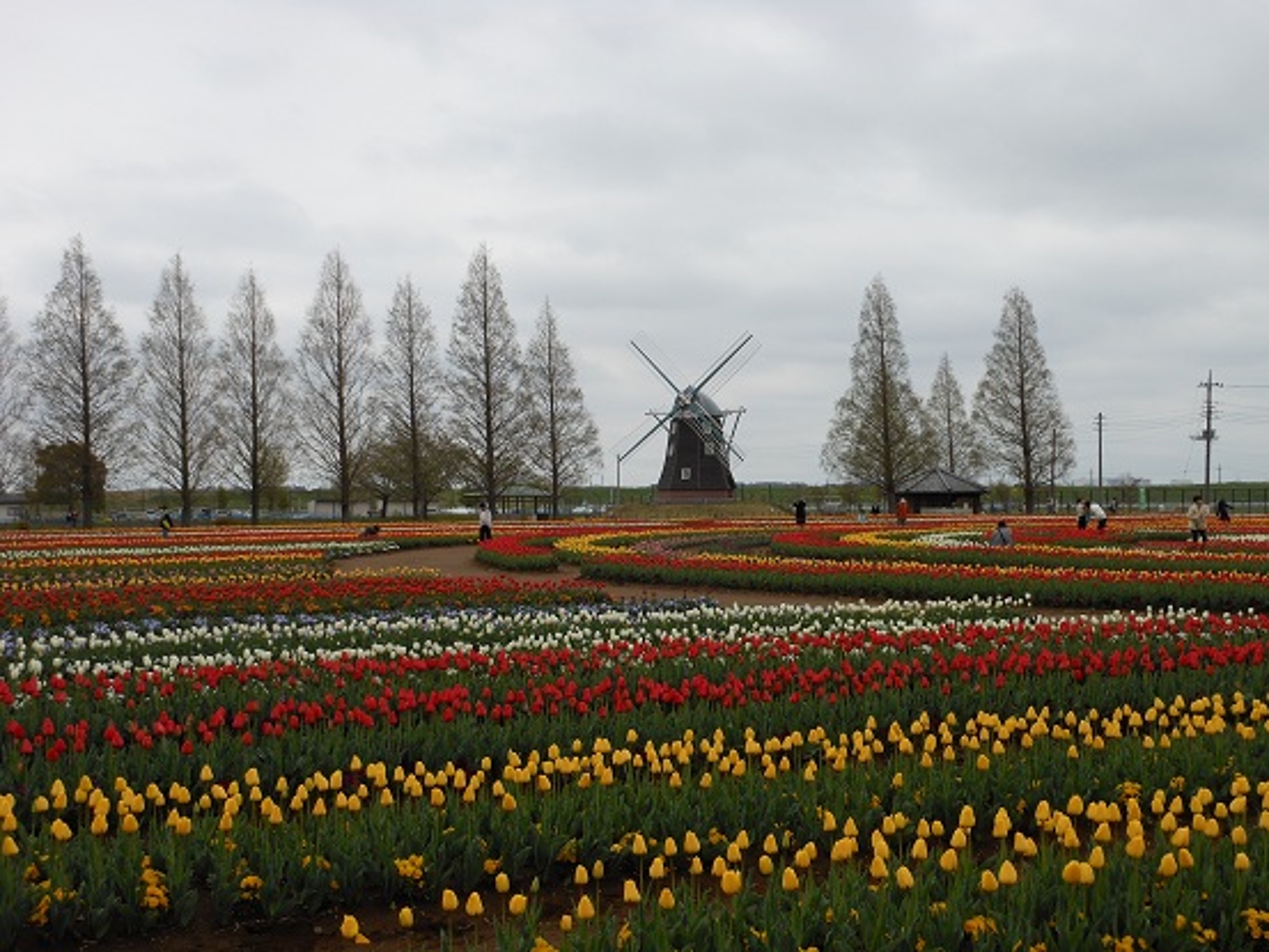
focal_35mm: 39
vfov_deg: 36.8
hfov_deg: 47.9
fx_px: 1430
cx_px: 634
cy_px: 476
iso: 80
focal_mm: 6.9
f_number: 4.3
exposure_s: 1/400
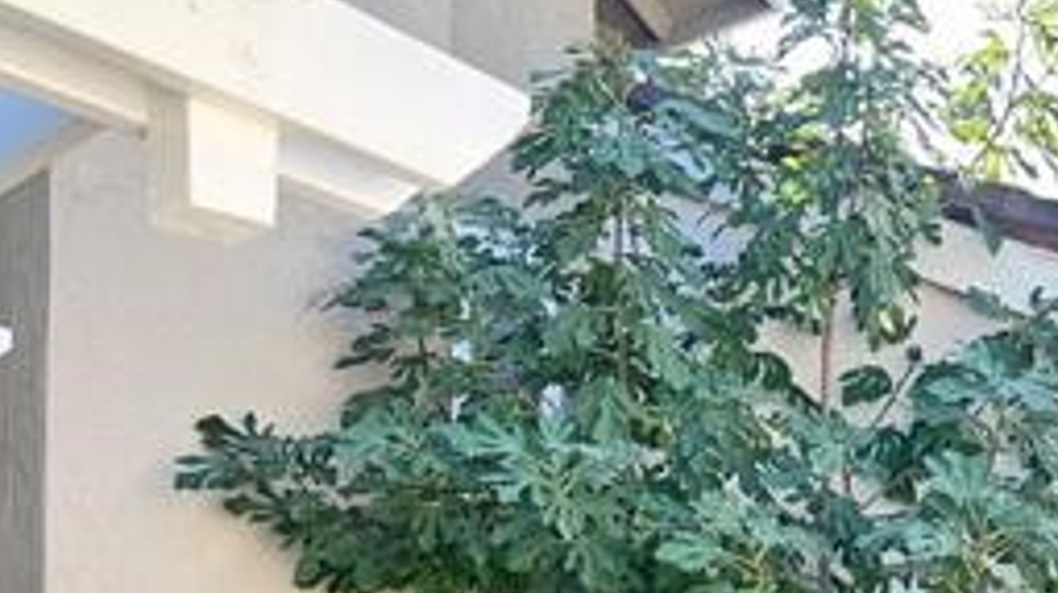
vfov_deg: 22.4
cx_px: 726
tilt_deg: +0.5
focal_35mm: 50
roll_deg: +0.6
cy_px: 674
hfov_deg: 40.7
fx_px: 1402
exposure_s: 1/445
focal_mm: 5.7
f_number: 1.5
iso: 50
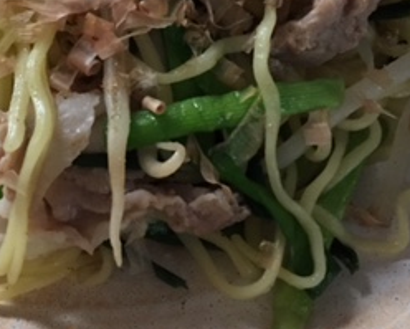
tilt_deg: -51.0
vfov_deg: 20.4
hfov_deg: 25.7
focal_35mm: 73
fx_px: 887
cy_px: 8
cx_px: 107
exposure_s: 1/33
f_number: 2.2
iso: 250
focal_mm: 4.15
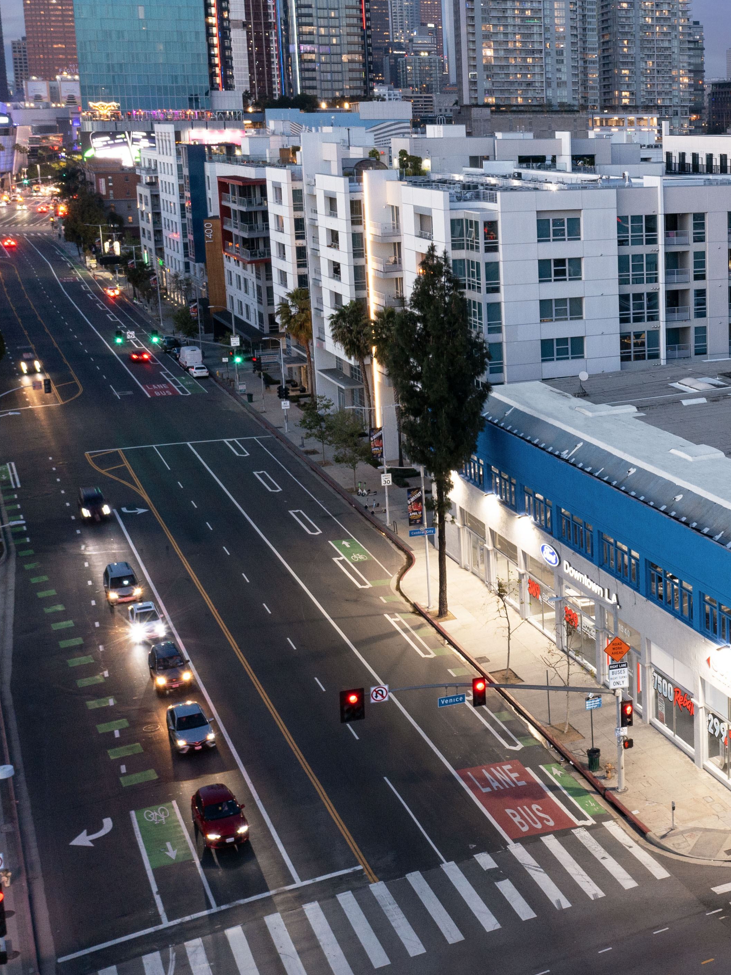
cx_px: 777
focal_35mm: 52
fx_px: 1464
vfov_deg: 36.7
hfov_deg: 26.2
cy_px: 400
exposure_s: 1/4
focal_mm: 10.26
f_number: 4.5
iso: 100
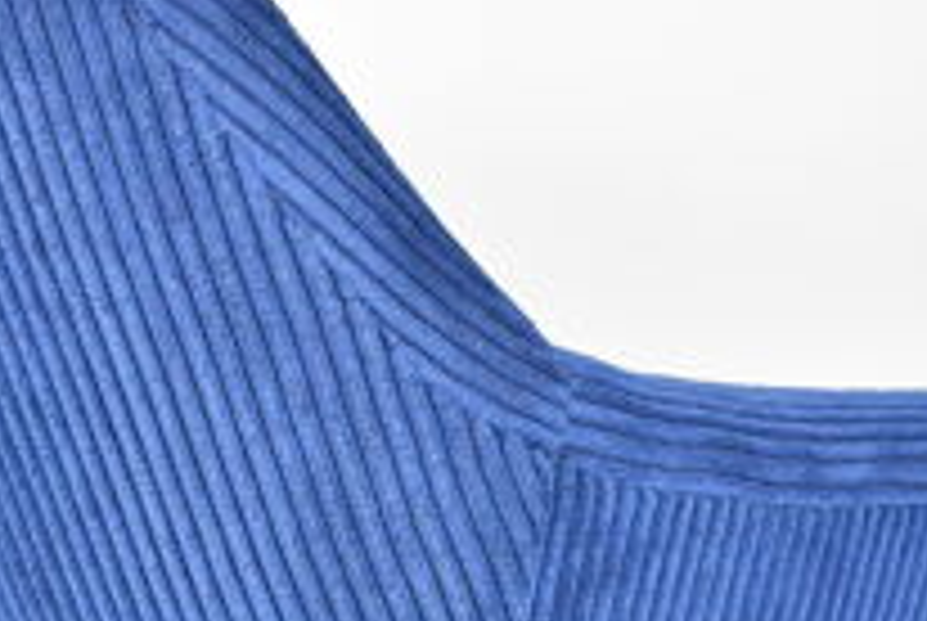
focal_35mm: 96
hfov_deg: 21.1
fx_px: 2476
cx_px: 320
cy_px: 493
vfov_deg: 14.2
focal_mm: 22
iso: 1400
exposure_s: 1/125
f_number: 4
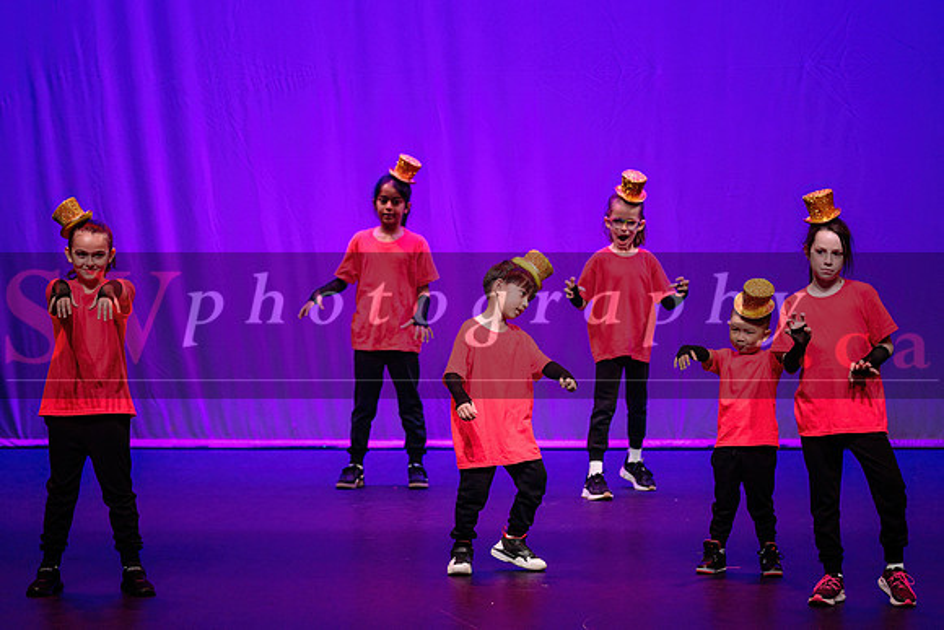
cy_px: 249
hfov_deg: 11.2
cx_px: 448
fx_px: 4827
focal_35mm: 184
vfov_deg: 7.5
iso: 1250
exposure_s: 1/400
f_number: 2.8
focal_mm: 150
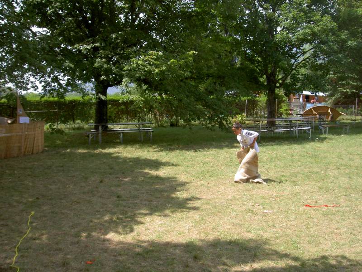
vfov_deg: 36.8
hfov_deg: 47.9
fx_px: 408
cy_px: 136
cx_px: 181
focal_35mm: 39
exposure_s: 1/200
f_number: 4.7
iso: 100
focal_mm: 8
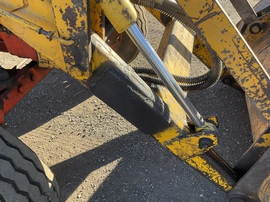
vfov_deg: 48.2
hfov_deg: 61.7
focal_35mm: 29
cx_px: 135
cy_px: 101
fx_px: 226
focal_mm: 3
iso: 25
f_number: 1.8
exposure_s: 1/289
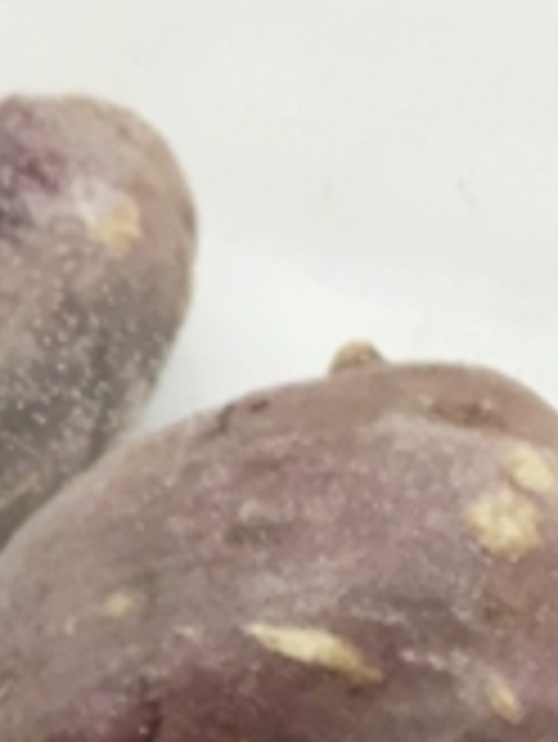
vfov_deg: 13.5
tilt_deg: -55.5
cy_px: 1309
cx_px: 65
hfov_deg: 11.2
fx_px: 2833
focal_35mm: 132
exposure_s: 1/30
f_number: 2.2
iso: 64
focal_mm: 4.15
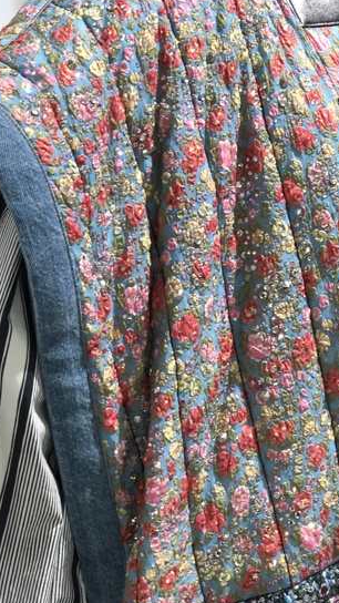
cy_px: 203
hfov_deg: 11.4
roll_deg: +2.5
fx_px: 1678
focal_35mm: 105
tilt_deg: -2.5
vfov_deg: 20.3
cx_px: 330
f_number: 2.8
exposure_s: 1/31
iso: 40
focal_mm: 6.6
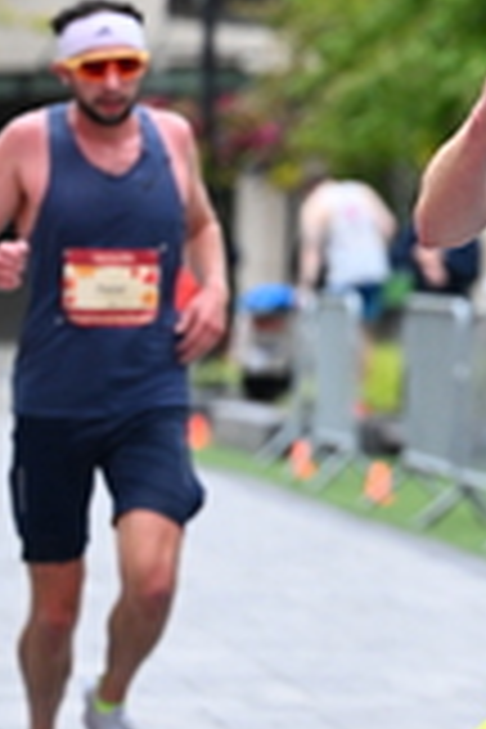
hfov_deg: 4.6
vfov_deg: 6.9
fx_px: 6034
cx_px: 776
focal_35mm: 298
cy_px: 166
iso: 1600
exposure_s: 1/800
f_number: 2.8
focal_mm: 88
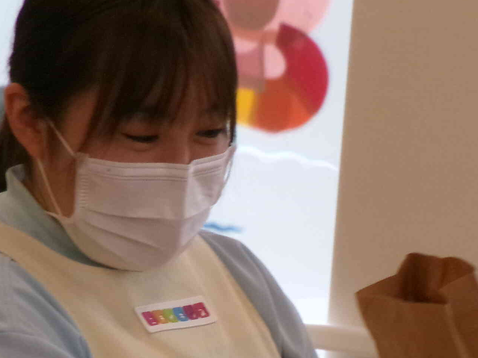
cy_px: 330
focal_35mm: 288
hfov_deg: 6.9
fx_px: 3978
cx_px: 349
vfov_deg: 5.2
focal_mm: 25.5
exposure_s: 1/125
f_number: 6.3
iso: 408
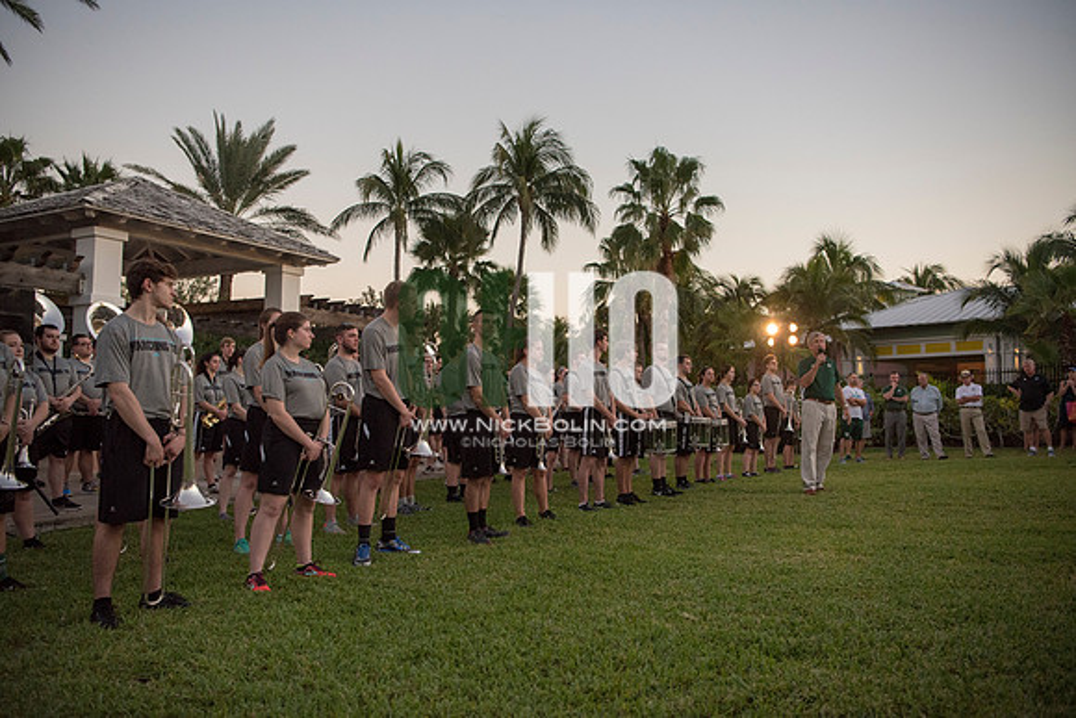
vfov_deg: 45.0
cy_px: 359
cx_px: 538
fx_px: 867
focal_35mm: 29
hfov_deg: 63.6
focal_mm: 29
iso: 2000
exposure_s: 1/1600
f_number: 3.2
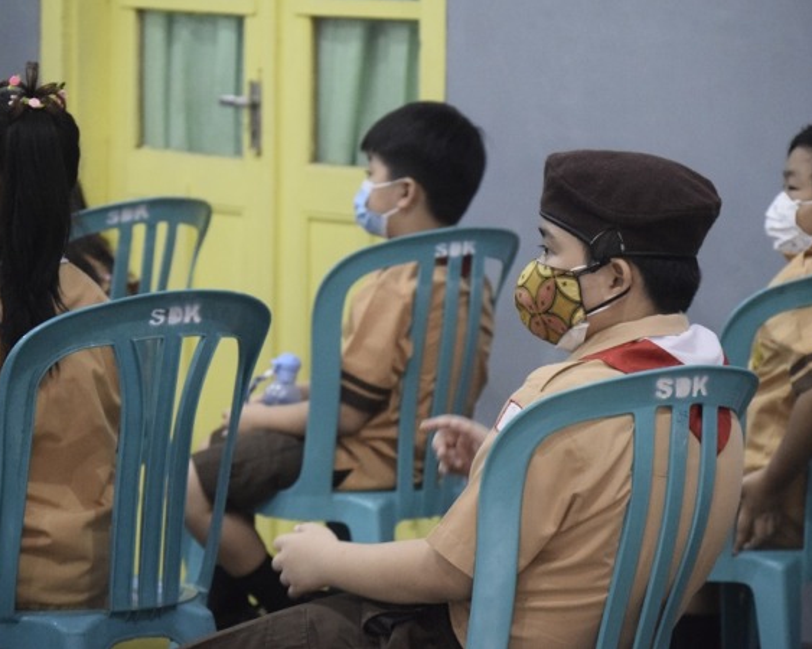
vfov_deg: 8.7
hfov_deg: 10.8
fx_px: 4290
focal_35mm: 179
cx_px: 421
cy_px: 324
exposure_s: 1/100
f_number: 5.6
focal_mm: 105
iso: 6400
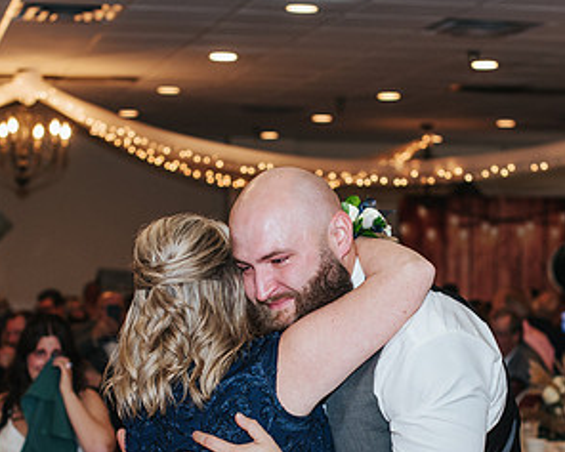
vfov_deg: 14.3
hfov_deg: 17.9
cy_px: 349
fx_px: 1790
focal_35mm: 107
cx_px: 305
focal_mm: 50
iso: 800
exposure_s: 1/200
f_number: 3.2
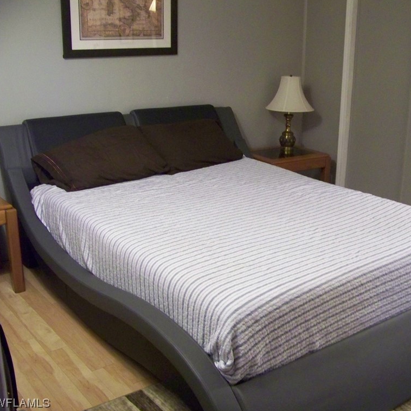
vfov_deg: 39.2
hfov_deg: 38.9
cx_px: 262
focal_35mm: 43
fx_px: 578
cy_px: 204
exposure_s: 1/15
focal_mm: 5.85
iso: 400
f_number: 2.8
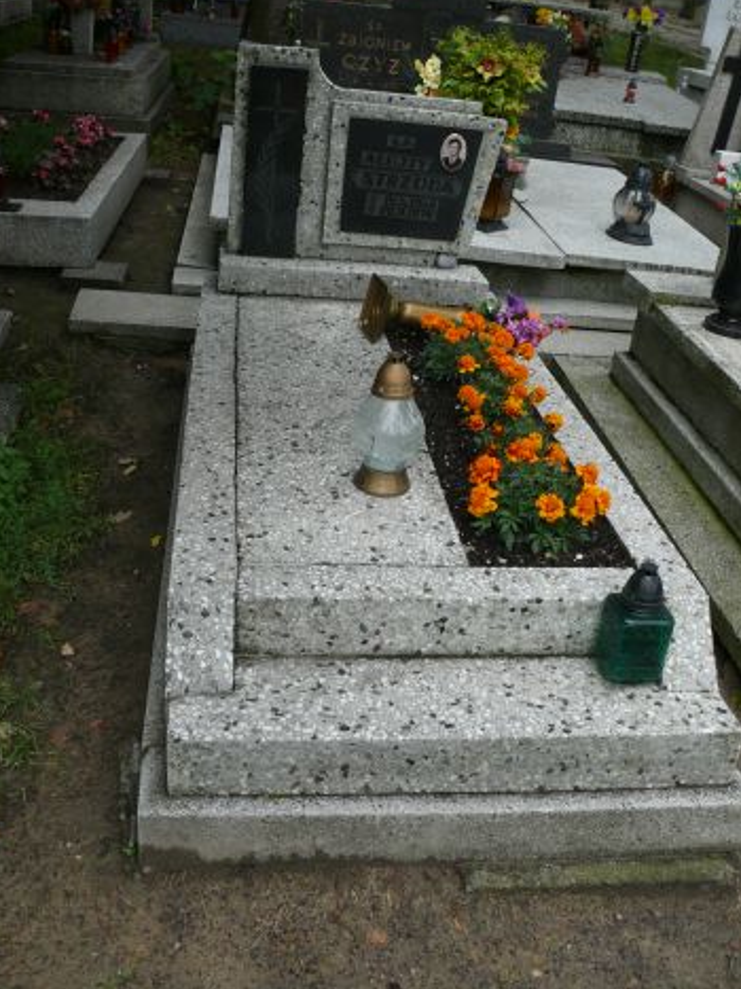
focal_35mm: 36
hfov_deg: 39.6
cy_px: 483
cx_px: 362
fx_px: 1028
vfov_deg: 51.4
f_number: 4
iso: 100
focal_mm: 7.4
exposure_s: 1/125
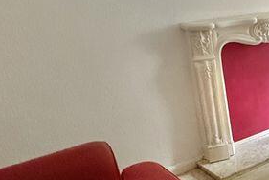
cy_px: 65
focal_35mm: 53
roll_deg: +0.3
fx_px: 396
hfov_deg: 25.5
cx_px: 426
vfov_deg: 25.5
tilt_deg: -15.7
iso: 1000
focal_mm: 2.22
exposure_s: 1/60
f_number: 2.2
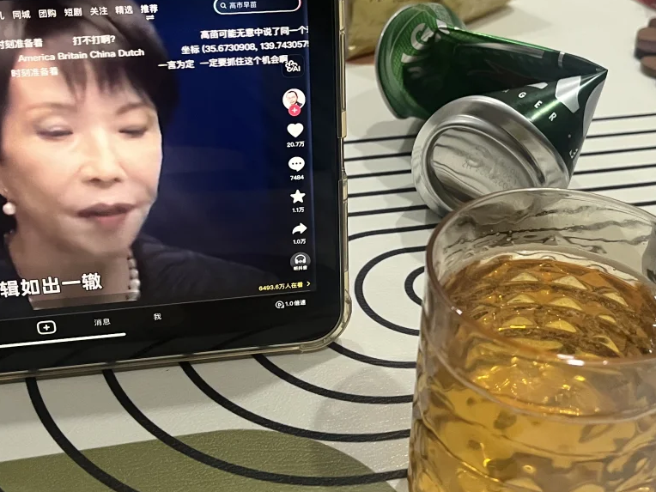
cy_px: 166
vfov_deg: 29.5
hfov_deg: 38.9
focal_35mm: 49
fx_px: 929
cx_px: 355
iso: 250
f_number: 1.6
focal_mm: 5.1
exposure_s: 1/50
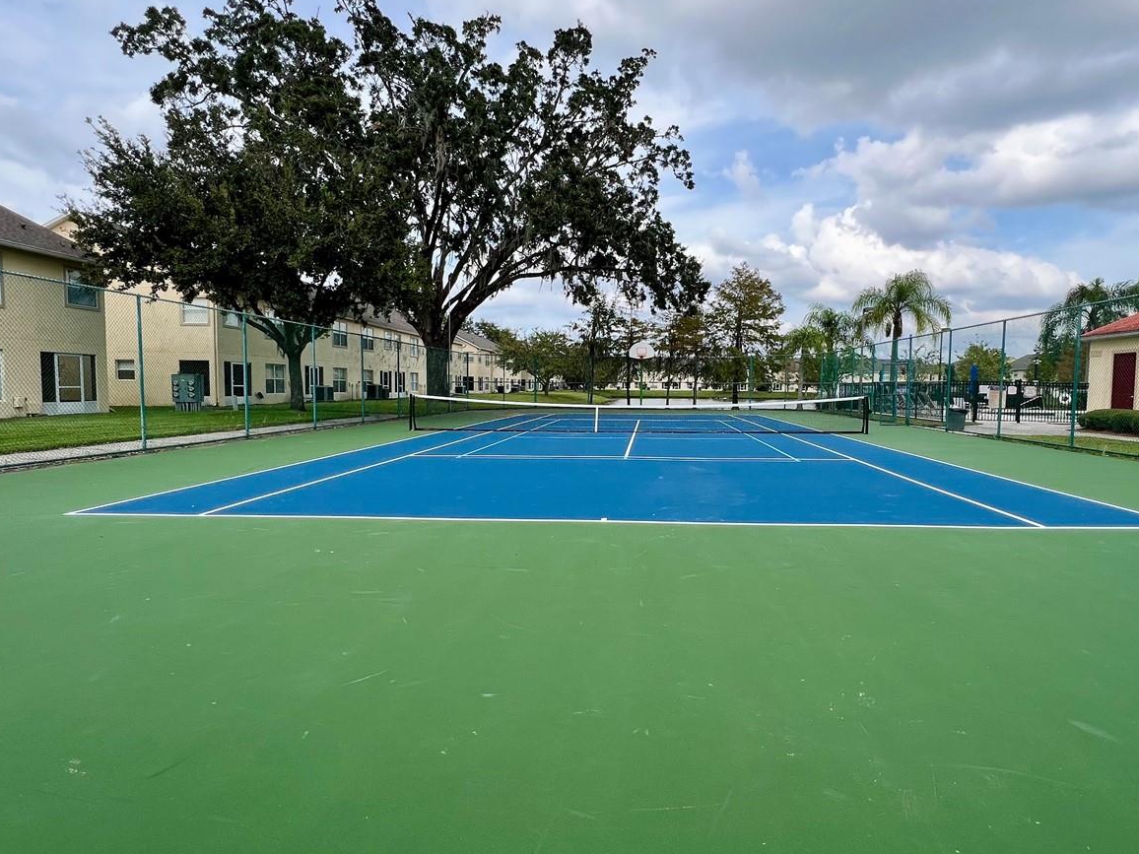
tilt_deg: -3.6
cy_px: 426
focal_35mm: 18
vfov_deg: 71.6
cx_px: 617
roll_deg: -0.4
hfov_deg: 87.6
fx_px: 592
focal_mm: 1.57
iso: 32
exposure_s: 1/786
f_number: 1.8
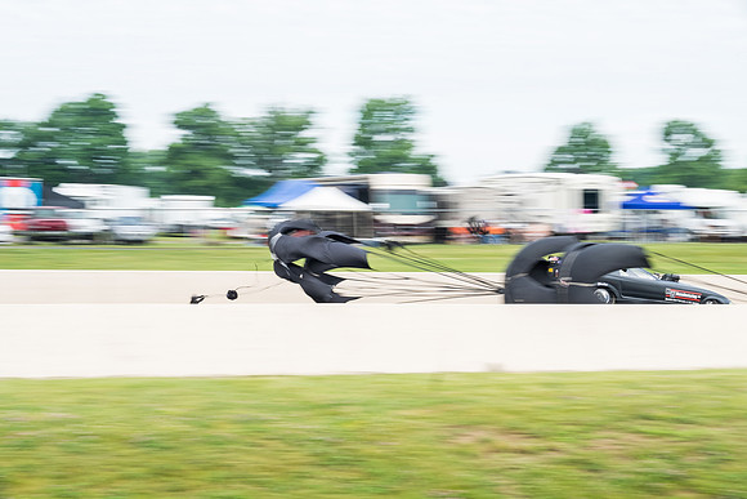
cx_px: 374
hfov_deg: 27.0
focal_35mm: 75
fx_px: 1557
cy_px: 250
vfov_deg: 18.2
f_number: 9
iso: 400
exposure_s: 1/125
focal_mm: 50
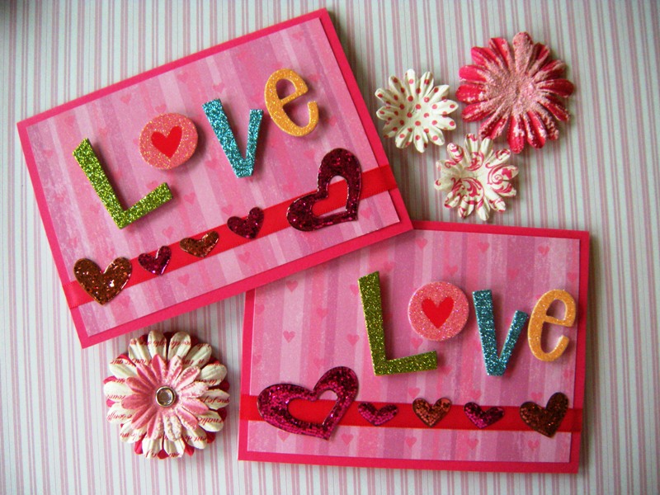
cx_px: 330
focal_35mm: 35
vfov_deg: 40.7
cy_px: 248
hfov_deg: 52.6
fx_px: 667
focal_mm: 5.9
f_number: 3.8
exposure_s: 1/53.5
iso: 356
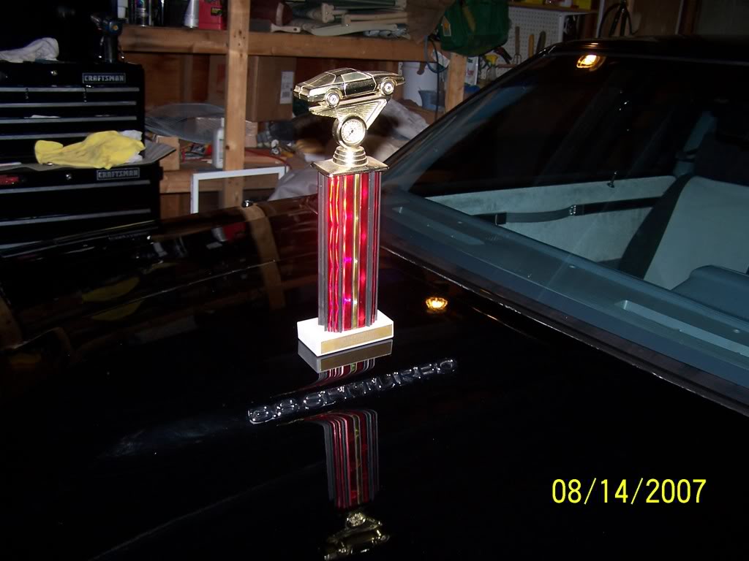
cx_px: 374
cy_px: 280
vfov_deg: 37.7
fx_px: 822
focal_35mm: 38
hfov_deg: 49.0
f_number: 2.8
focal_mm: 6.3
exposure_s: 1/60
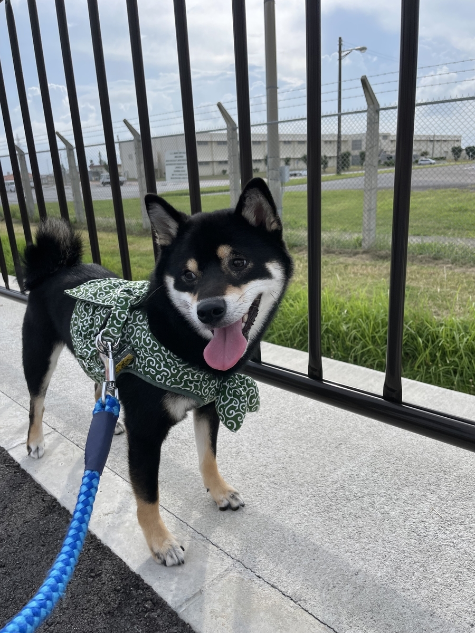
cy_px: 316
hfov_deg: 53.1
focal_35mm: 26
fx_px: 476
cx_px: 238
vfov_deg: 67.3
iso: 32
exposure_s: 1/3861
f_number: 1.6
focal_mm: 4.2
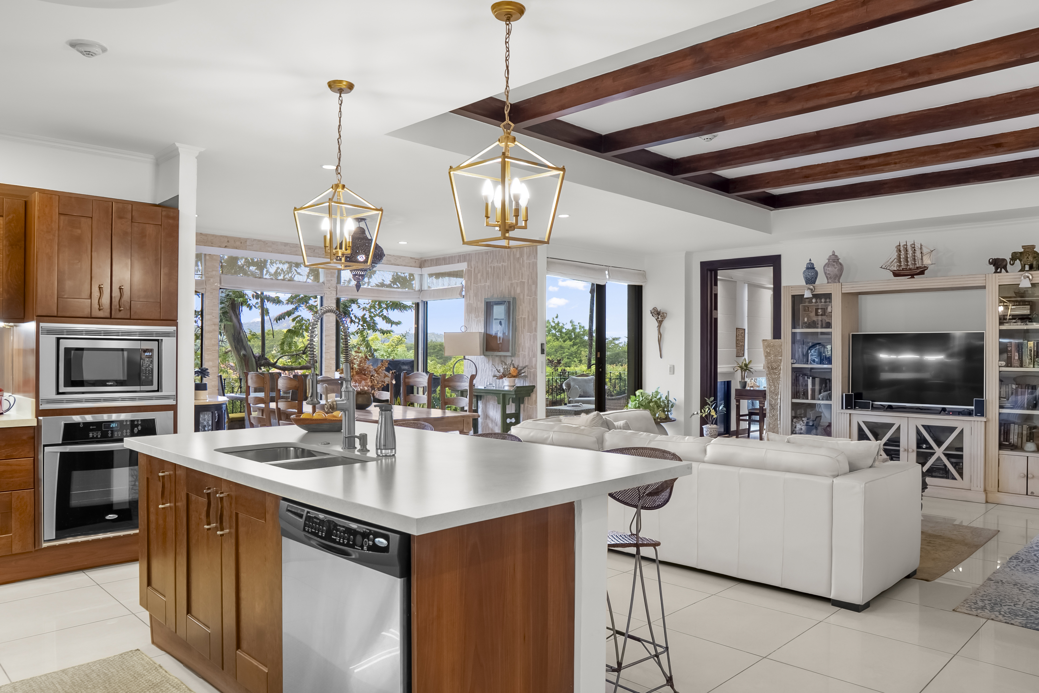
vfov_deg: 53.1
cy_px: 346
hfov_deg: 73.7
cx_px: 520
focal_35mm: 24
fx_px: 693
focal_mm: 16
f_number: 5
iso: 400
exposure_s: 1/800
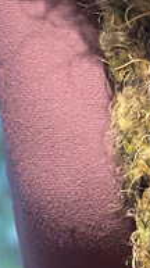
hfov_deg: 6.3
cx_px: 299
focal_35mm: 188
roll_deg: +0.6
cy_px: 243
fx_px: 1335
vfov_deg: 11.4
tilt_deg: -10.5
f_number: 2
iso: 400
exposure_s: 1/40
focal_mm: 6
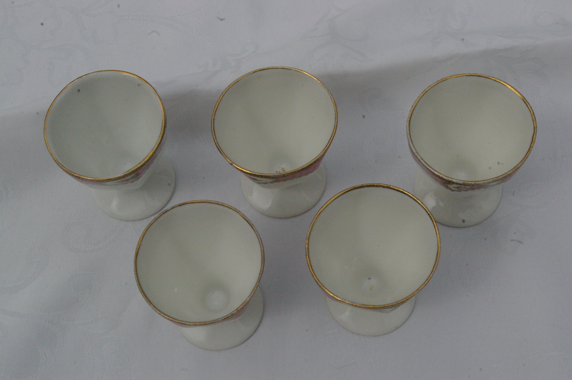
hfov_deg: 49.6
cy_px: 190
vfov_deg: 34.1
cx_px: 286
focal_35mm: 39
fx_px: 619
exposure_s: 1/1000
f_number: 13
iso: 1600
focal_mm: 26
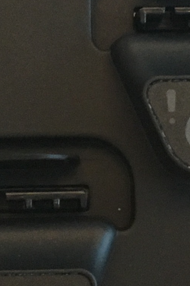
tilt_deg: -19.4
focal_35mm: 162
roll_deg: -0.8
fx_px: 1284
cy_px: 187
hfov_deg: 8.5
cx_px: 87
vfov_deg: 12.7
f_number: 2.2
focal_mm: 4.15
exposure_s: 1/30
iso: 160
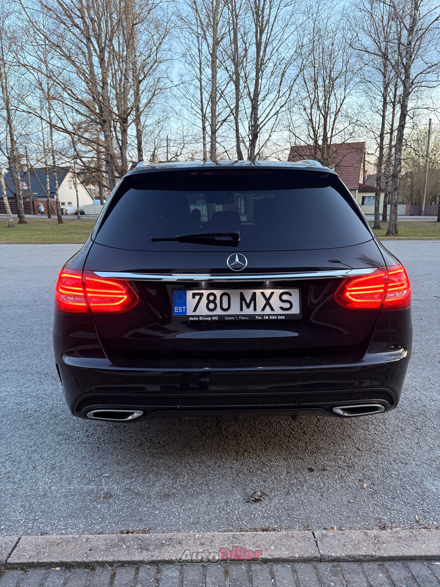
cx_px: 220
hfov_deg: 56.8
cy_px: 294
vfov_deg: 71.6
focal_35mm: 24
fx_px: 407
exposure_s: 1/50
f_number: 1.78
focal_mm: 6.76
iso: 200
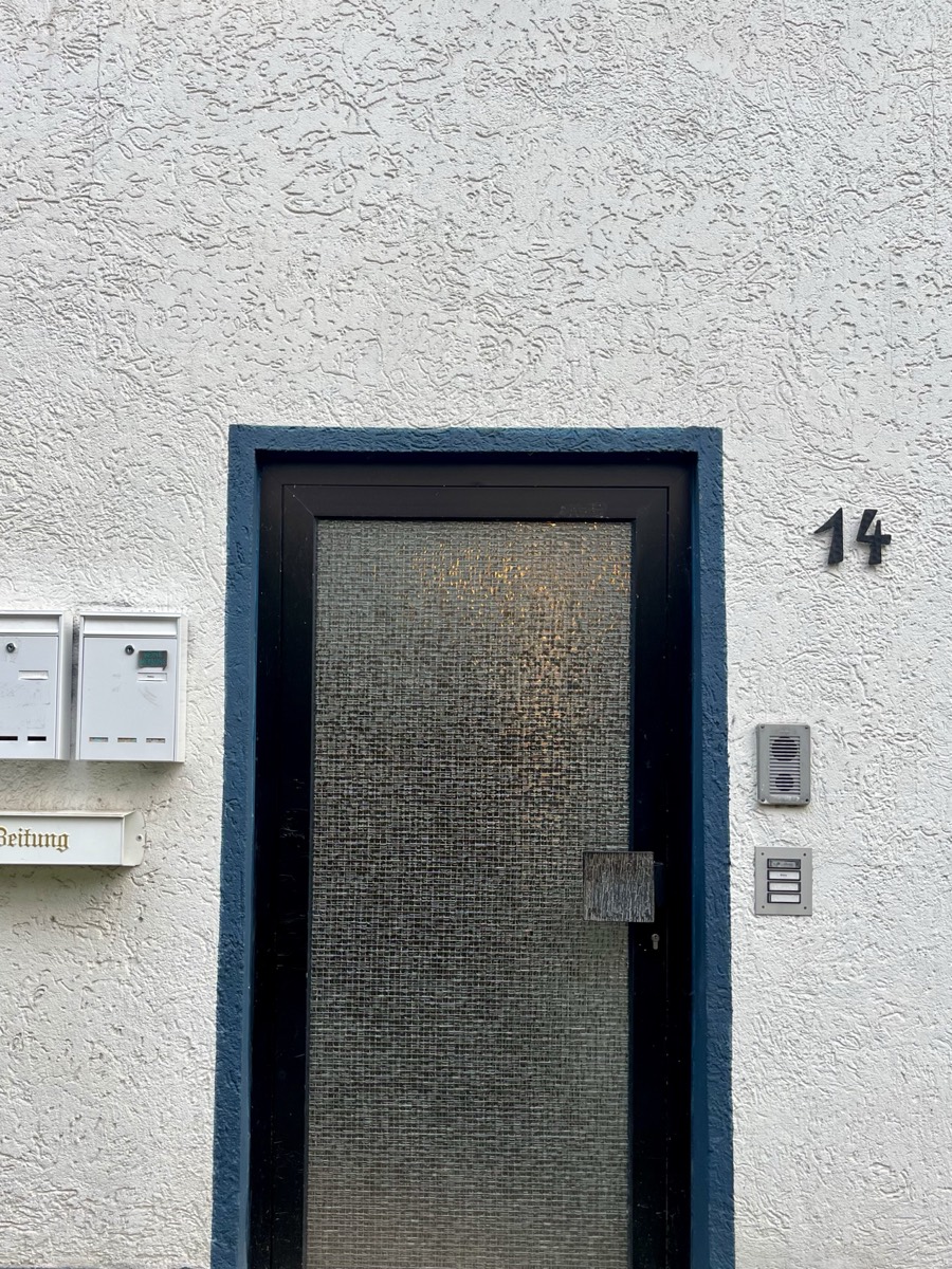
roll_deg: +1.2
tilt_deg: -0.1
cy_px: 634
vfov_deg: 67.3
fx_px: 953
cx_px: 476
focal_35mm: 26
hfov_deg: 53.1
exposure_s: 1/245
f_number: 1.6
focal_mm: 5.1
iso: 40
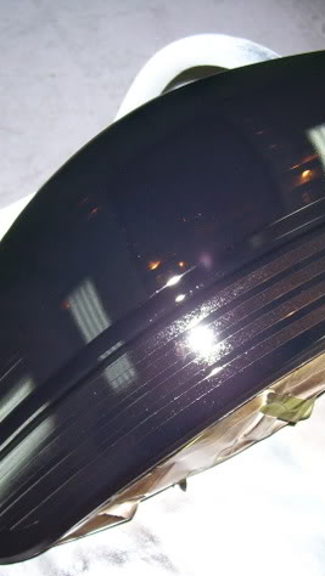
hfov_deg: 23.9
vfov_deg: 41.3
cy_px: 290
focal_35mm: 50
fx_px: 765
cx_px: 195
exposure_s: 1/60
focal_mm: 5.6
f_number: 2.7
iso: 125
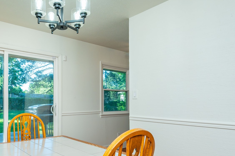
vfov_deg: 47.0
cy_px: 105
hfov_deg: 66.3
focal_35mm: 27
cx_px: 86
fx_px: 176
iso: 500
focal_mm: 14
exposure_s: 1/100
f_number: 10
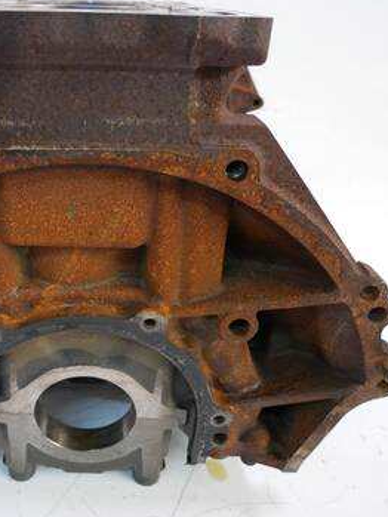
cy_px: 253
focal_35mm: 33
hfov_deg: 41.4
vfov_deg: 55.3
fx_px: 493
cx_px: 87
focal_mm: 12
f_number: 3.5
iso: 1000
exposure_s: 1/60
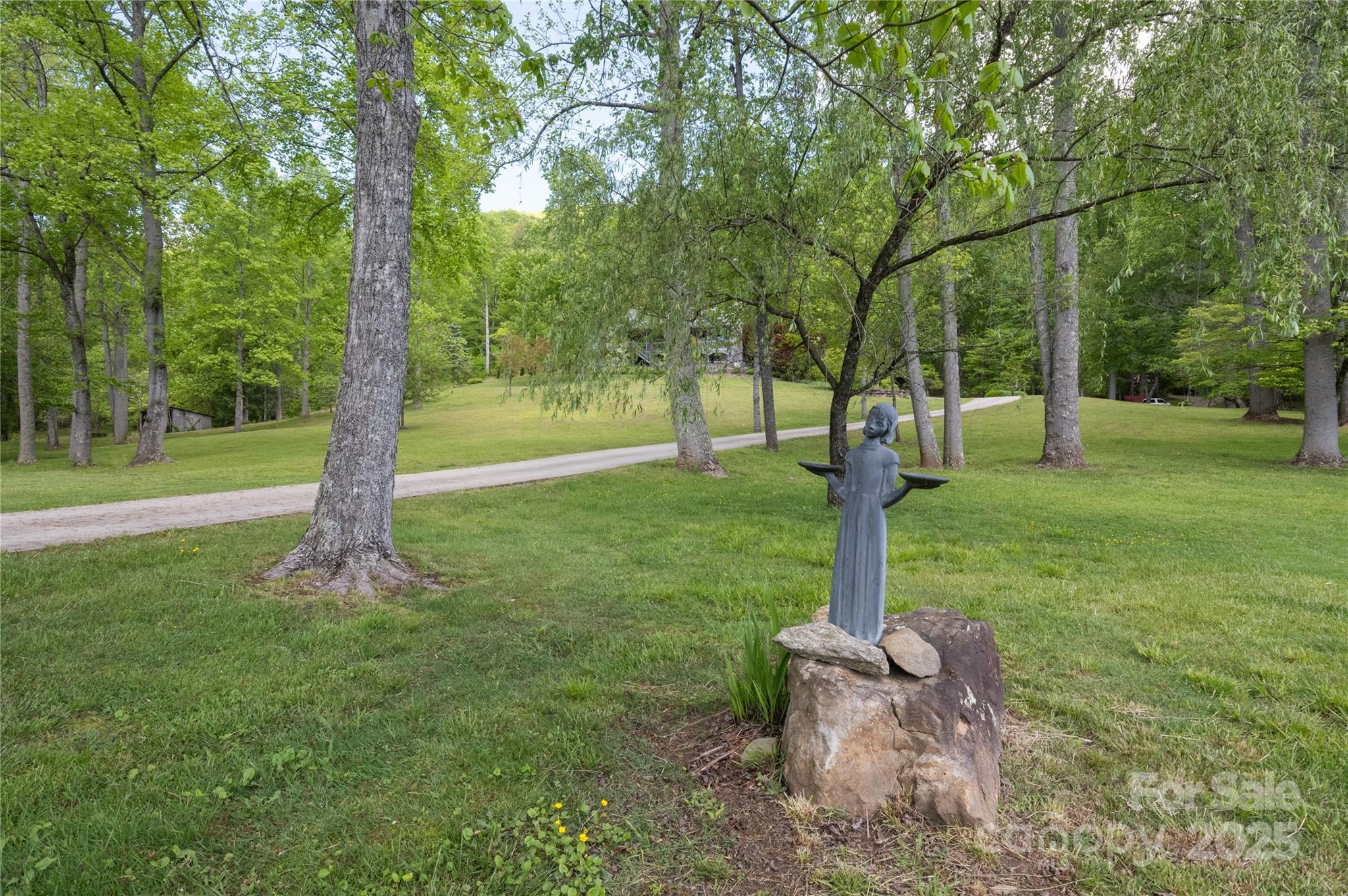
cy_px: 448
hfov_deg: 81.2
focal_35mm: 21
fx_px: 786
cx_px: 674
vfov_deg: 59.4
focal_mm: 14
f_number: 14
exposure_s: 1/100
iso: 720
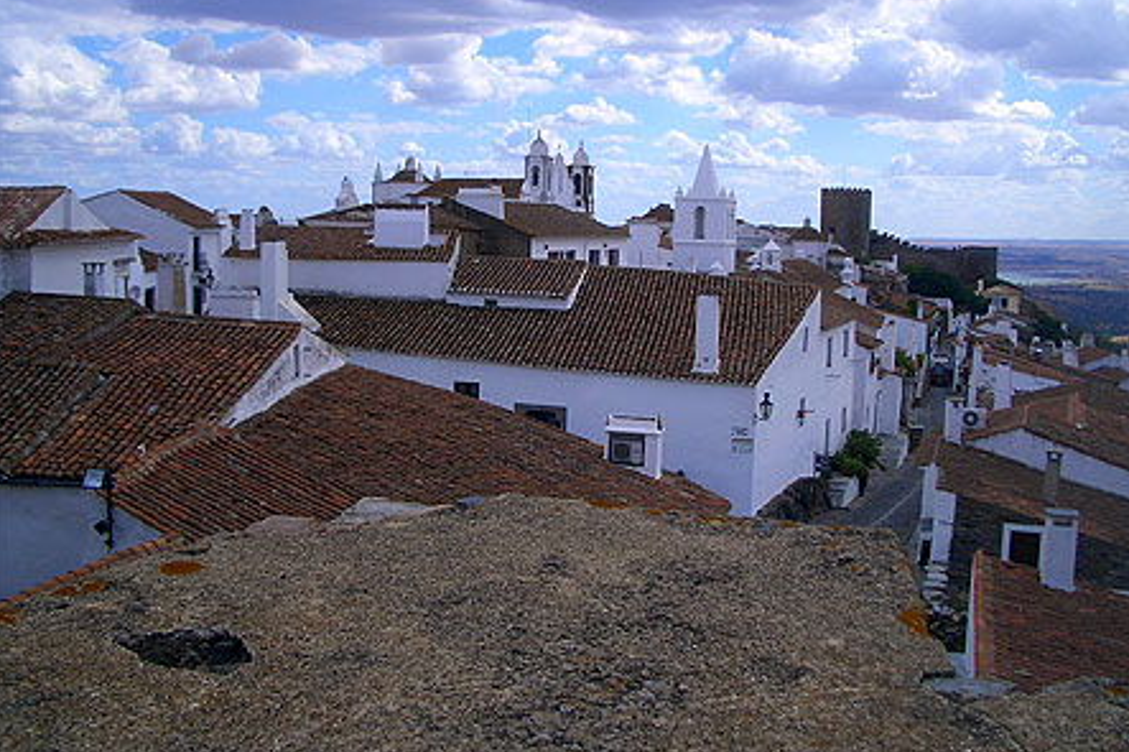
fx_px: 1160
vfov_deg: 35.9
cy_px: 349
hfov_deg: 51.9
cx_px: 568
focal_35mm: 37
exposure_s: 1/640
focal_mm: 5.8
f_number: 4.3
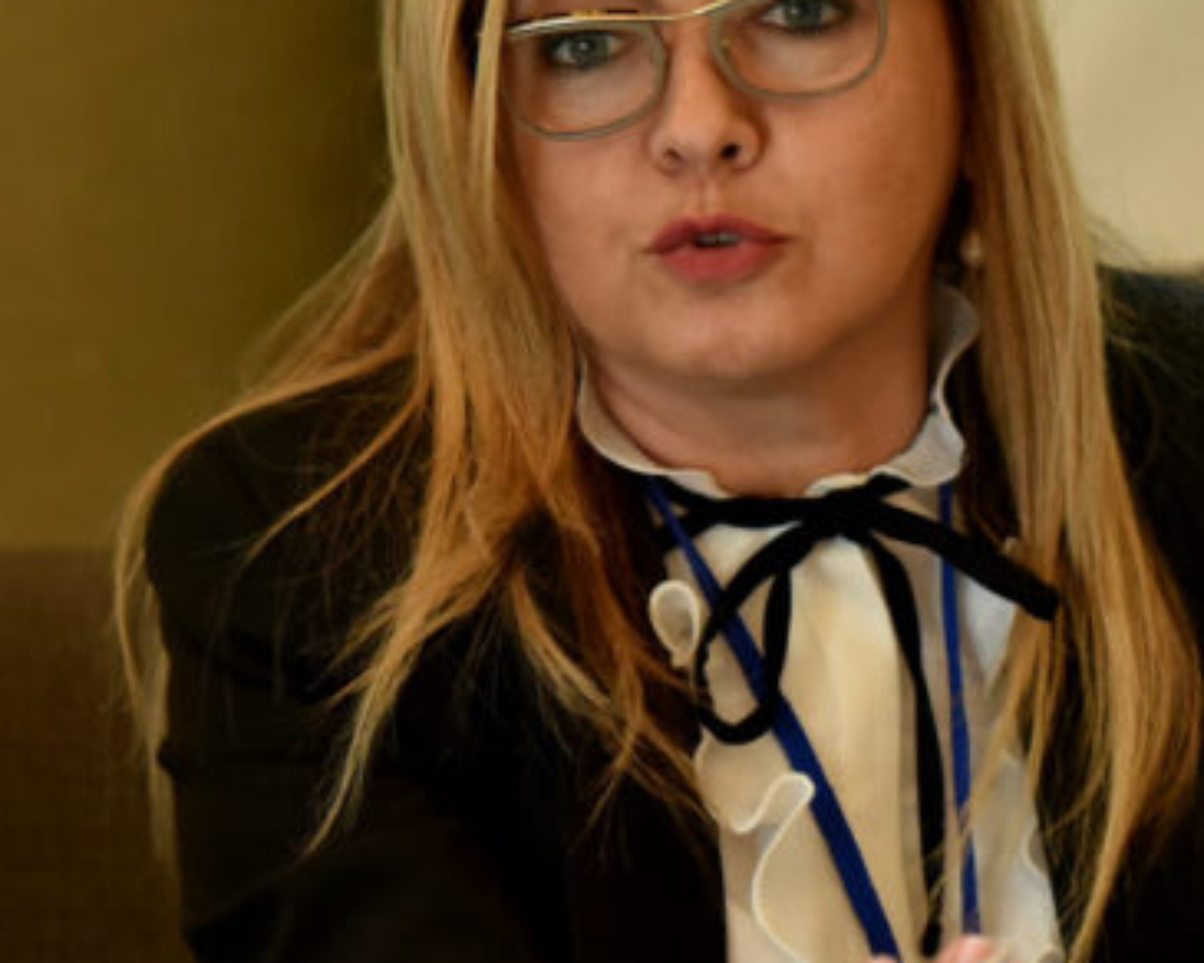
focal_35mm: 391
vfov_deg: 4.0
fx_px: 13933
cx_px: 1220
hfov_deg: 4.9
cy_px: 401
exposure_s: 1/400
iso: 2500
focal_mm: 130
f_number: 2.8
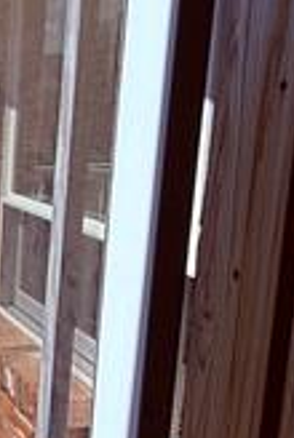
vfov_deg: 29.6
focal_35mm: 68
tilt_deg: -9.2
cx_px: -374
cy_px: 254
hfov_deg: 14.6
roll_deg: +0.7
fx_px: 829
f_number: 2.2
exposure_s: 1/2976
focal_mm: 2.22
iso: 50
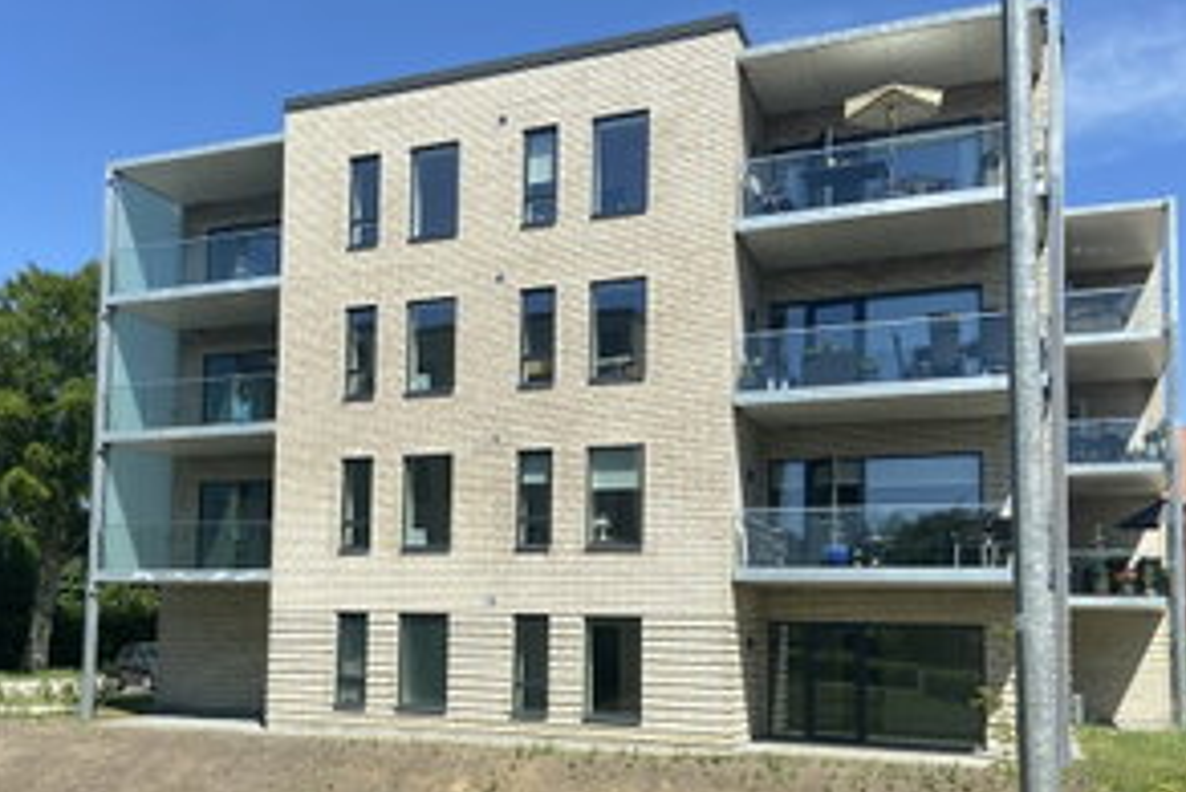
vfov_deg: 35.4
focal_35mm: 37
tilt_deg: +6.2
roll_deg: -1.1
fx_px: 1219
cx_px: 463
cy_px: 565
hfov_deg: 51.5
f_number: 1.8
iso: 32
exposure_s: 1/2410
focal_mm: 4.25
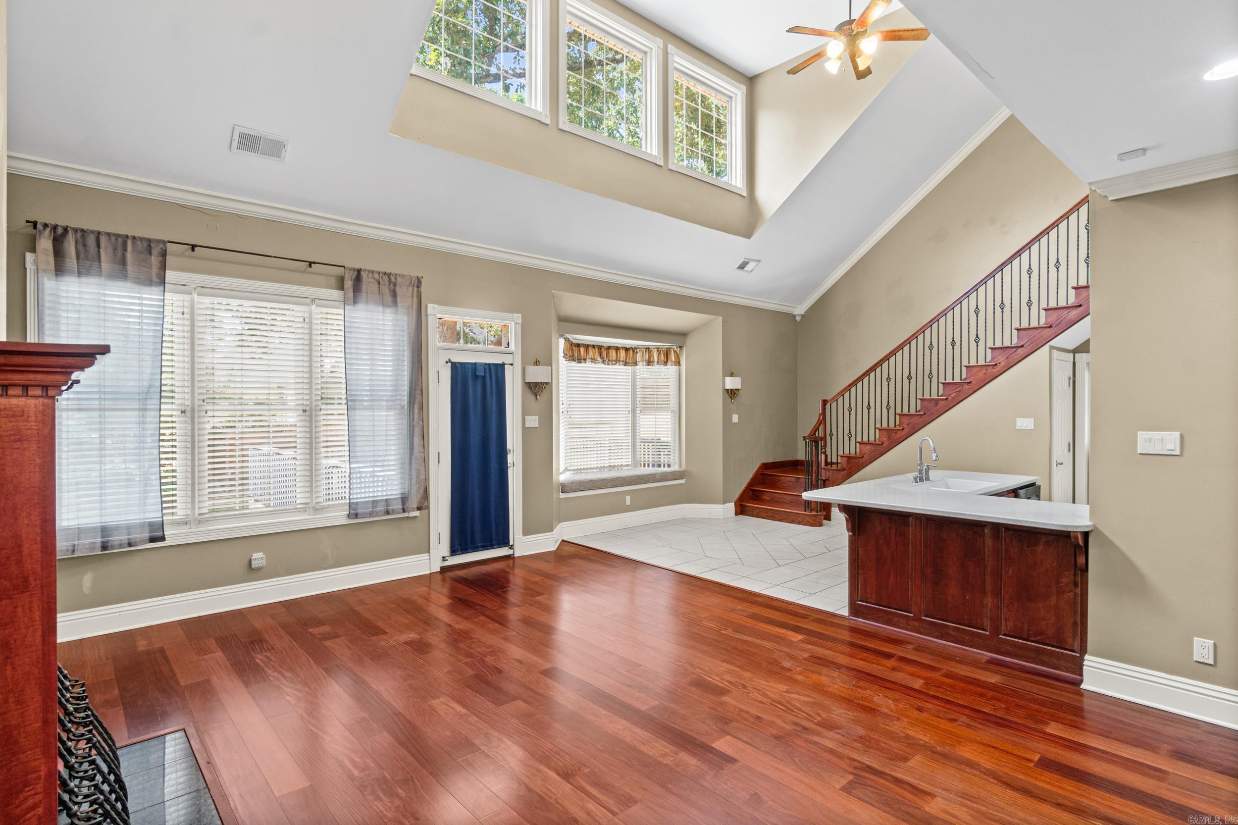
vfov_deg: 67.4
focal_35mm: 18
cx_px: 619
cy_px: 412
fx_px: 619
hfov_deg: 90.0
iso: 250
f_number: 9
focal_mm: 12
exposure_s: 1
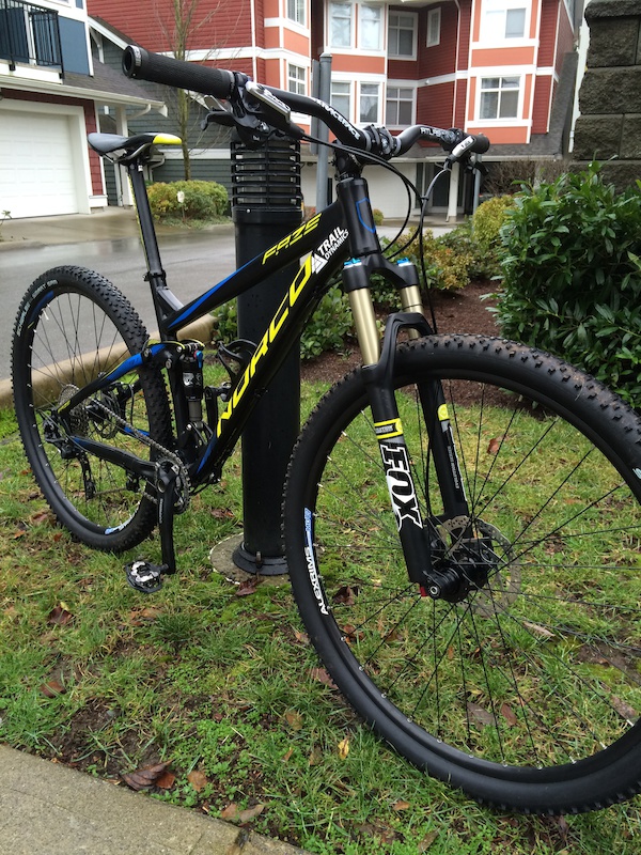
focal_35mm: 29
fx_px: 716
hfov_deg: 48.2
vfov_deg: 61.7
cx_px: 320
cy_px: 428
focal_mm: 4.15
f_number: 2.2
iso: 40
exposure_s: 1/40
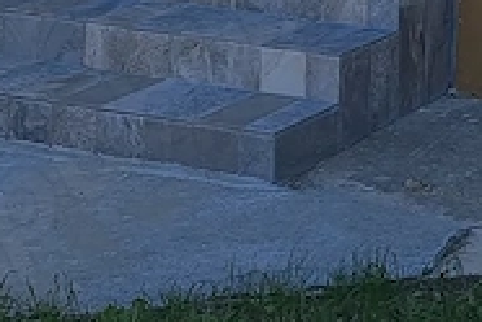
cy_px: -574
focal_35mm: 134
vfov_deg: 8.8
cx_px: 555
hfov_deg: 14.9
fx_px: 1794
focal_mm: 5.23
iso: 50
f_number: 1.8
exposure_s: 1/760
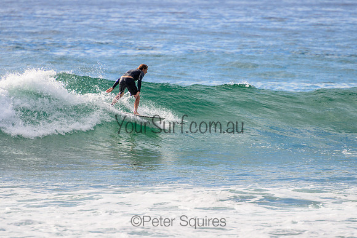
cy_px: 94
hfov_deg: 3.7
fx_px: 5457
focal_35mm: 550
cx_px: 206
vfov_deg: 2.5
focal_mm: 400
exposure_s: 1/2000
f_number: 5.6
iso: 200
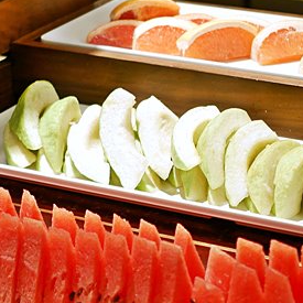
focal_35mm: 161
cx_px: 110
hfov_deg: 10.8
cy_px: 91
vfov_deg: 10.8
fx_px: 1594
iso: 200
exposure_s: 1/60
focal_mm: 25
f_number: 1.8
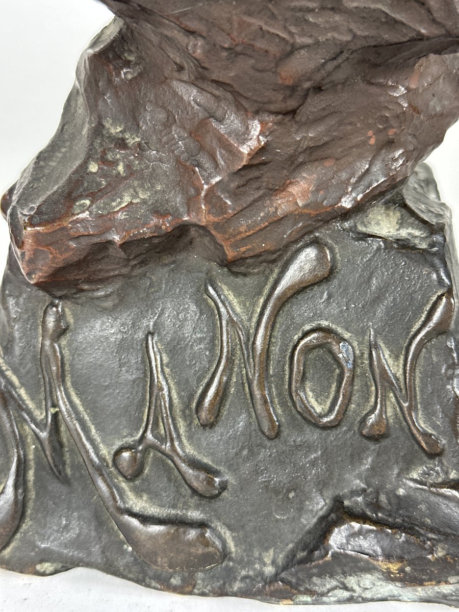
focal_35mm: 48
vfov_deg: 39.7
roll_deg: -1.3
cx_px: 230
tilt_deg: -20.3
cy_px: 306
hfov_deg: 30.3
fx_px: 849
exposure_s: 1/33
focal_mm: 6.86
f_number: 1.78
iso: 250
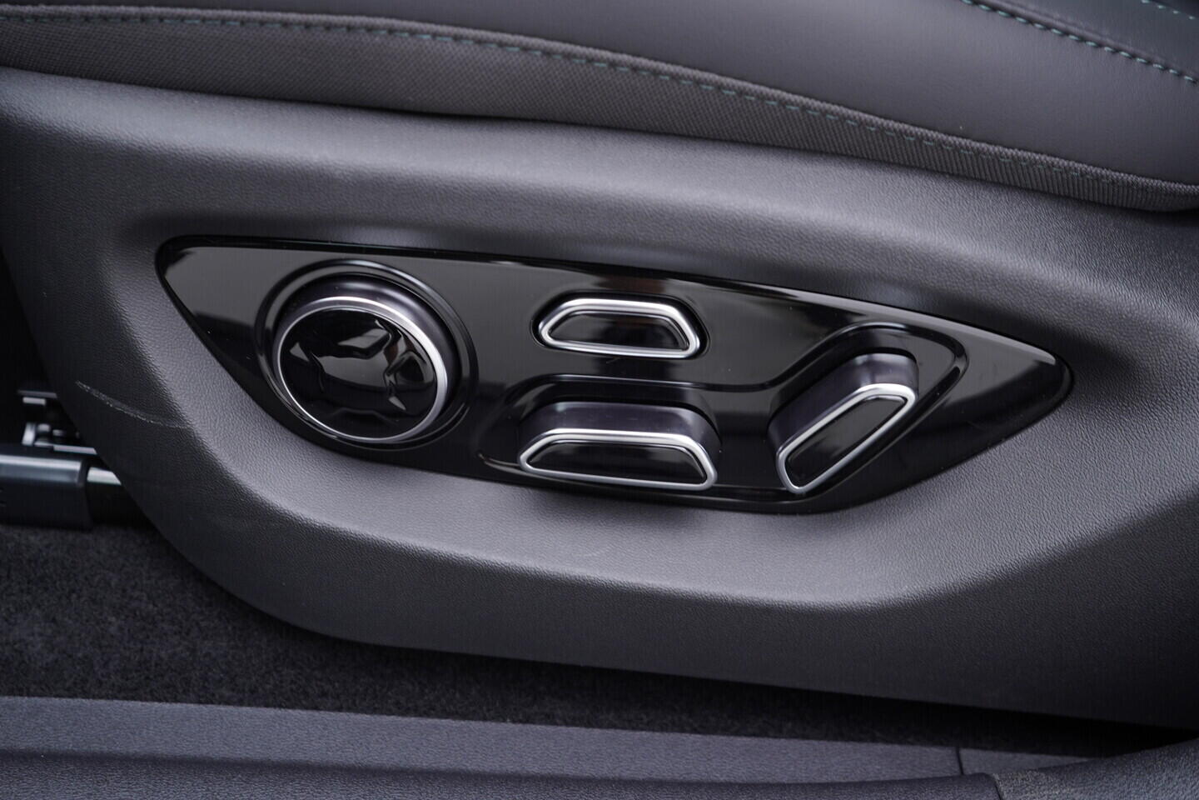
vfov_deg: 36.9
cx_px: 600
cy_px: 400
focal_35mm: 36
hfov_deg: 53.1
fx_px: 1199
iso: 250
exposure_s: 1/40
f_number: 2.8
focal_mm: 24
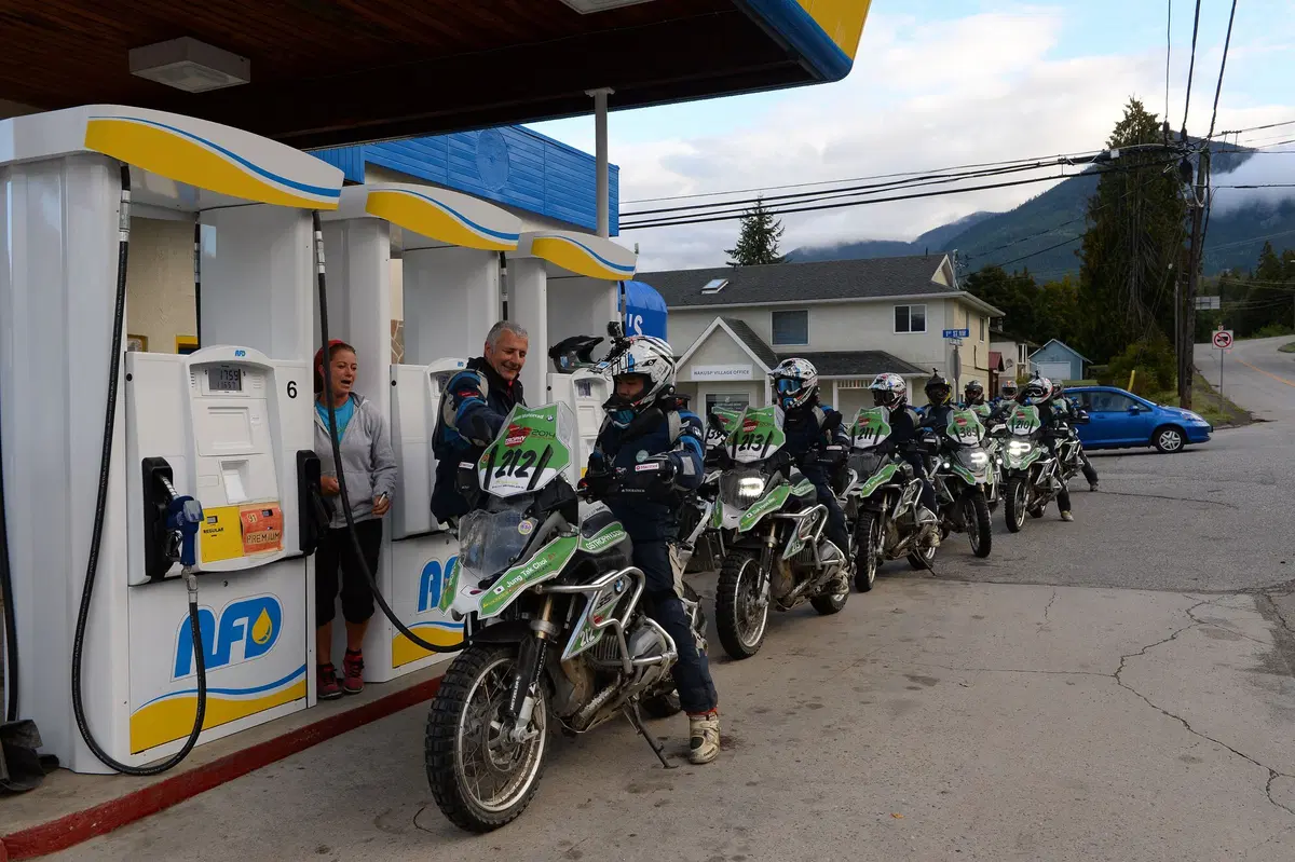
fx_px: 1151
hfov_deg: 58.7
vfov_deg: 41.1
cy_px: 431
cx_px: 648
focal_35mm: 32
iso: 800
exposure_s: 1/400
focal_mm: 32
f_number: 10
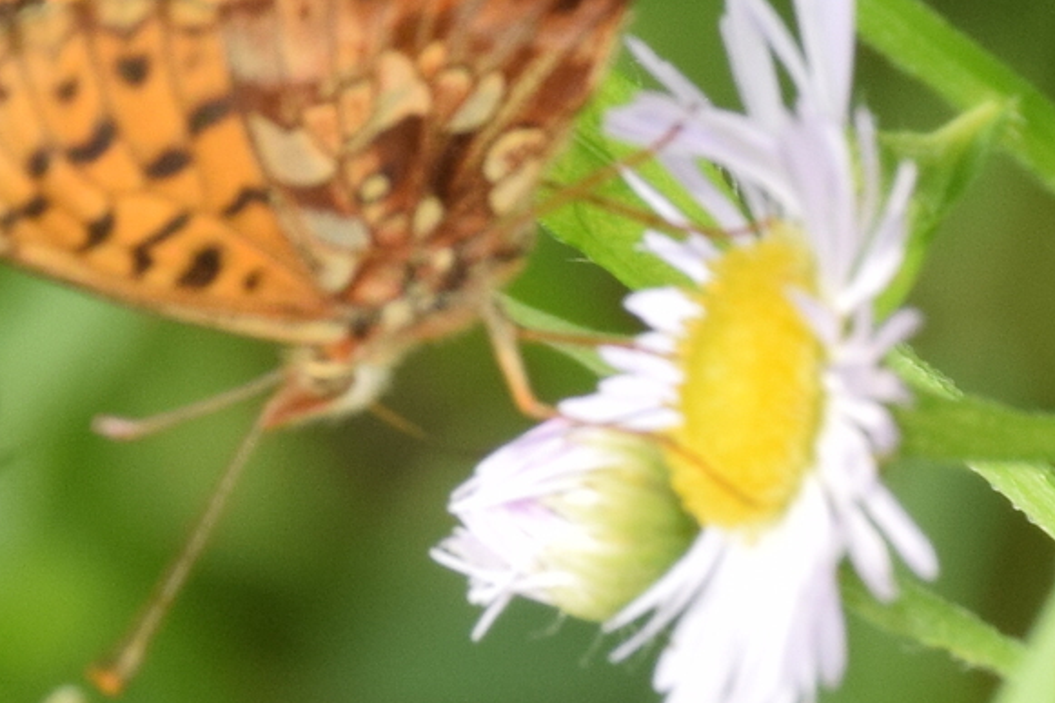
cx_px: 385
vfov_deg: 4.0
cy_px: 134
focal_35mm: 347
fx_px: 10166
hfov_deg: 5.9
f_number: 16
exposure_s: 1/160
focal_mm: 140
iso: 400
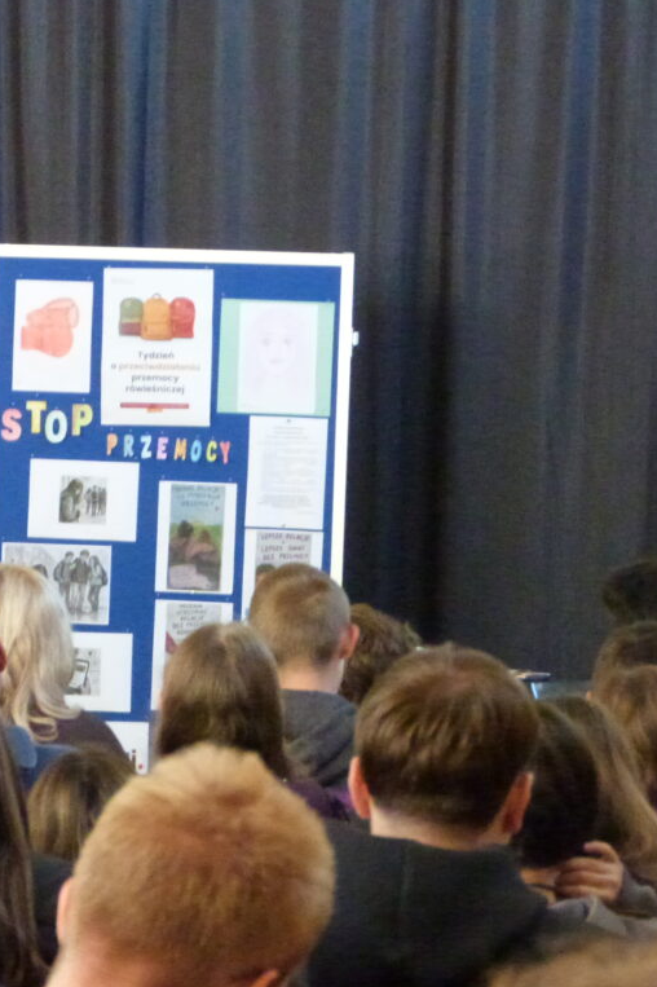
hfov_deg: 6.0
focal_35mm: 229
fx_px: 6274
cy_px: 492
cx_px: 49
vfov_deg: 9.0
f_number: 3.7
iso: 1600
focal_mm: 29.5
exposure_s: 1/80
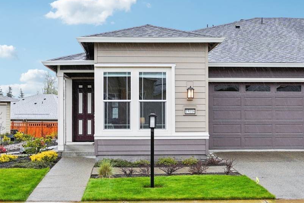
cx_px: 152
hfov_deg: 30.1
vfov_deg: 20.3
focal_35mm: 67
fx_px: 566
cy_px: 103
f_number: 8
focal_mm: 28
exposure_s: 1/125
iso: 200
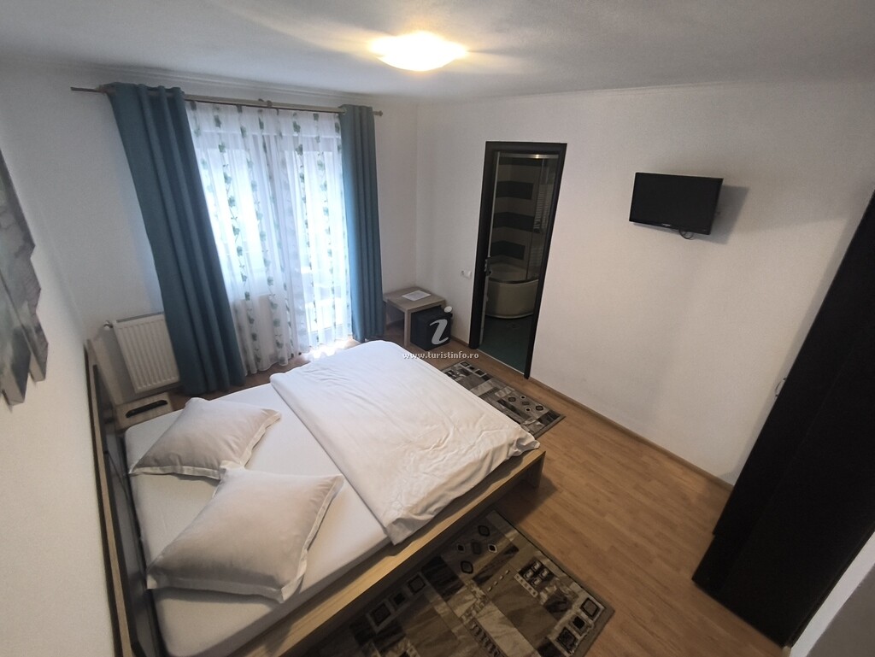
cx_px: 438
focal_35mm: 15
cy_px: 328
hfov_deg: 98.1
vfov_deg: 81.8
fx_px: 379
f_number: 2.2
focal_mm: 1.65
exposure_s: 1/33.3
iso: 160
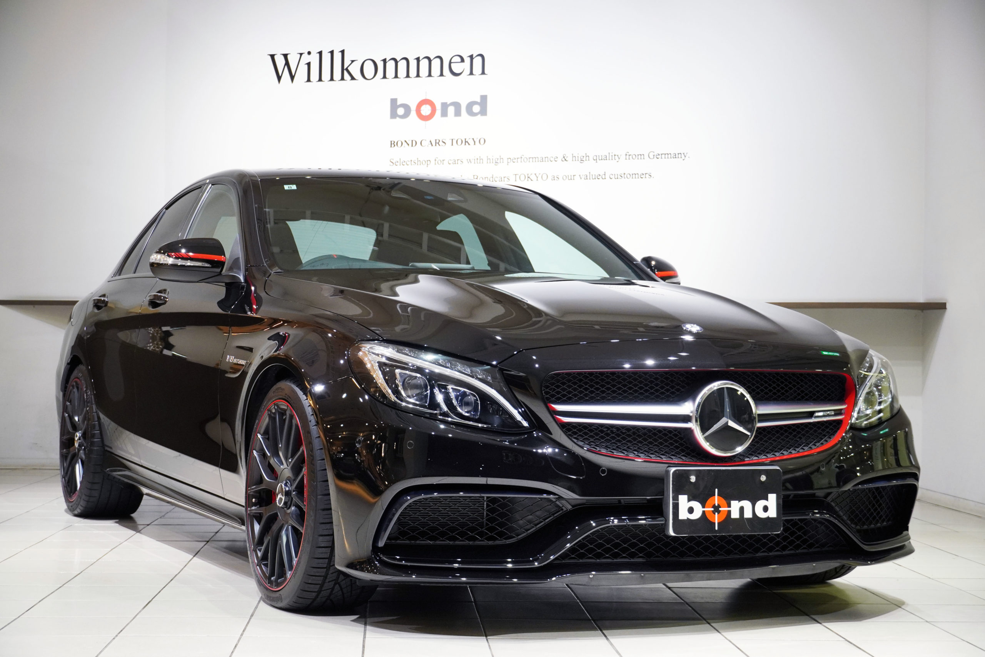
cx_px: 492
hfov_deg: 32.6
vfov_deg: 22.1
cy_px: 328
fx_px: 1683
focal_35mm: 62
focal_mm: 41
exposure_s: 1/80
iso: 1000
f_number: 5
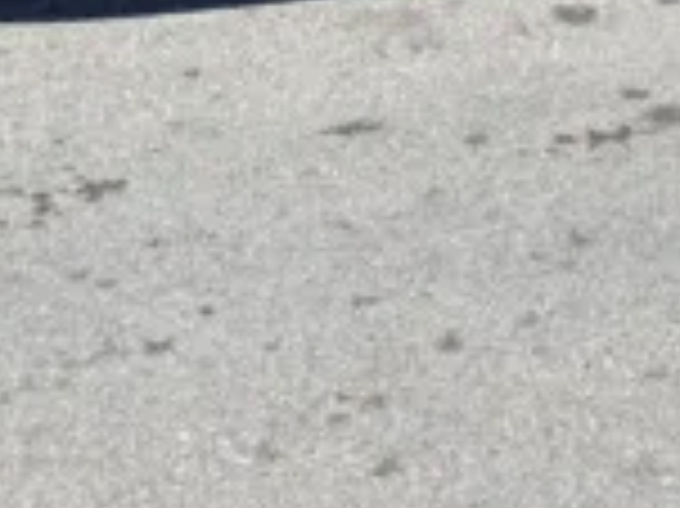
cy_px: -526
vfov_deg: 12.6
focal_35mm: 102
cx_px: 806
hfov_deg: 18.3
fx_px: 2002
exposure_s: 1/3021
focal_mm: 6.76
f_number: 1.78
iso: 80
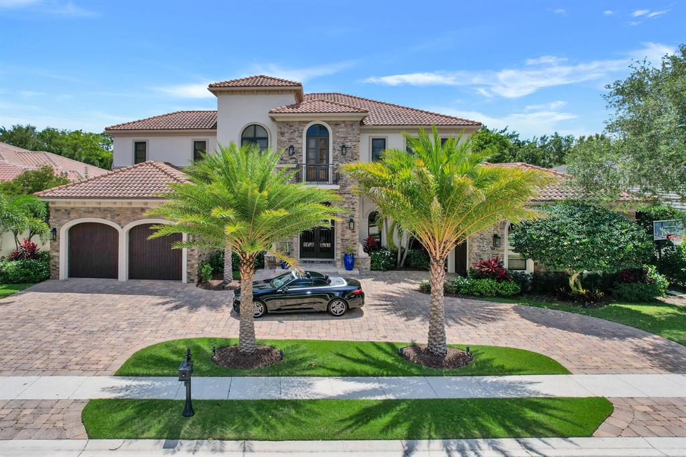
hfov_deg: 78.6
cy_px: 228
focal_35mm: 22
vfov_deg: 57.2
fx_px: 419
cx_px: 343
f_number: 2.8
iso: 110
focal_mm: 8.38
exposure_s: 1/2500
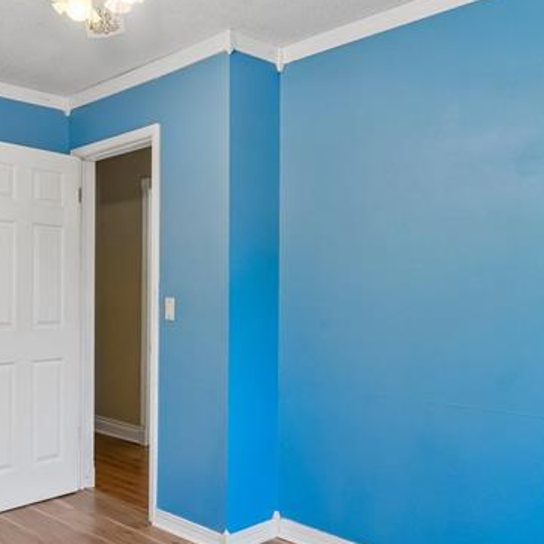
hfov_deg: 45.8
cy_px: 314
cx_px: 217
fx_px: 640
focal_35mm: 36
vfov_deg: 45.9
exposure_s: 1/40
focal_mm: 10
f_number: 6.3
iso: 200
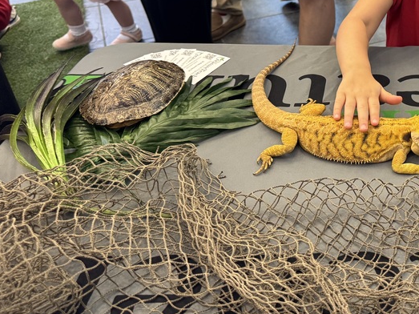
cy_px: 60
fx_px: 569
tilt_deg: -30.5
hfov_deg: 37.3
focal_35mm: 47
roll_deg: +0.4
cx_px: 392
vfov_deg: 30.1
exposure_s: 1/60
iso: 320
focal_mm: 6.76
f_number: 1.78
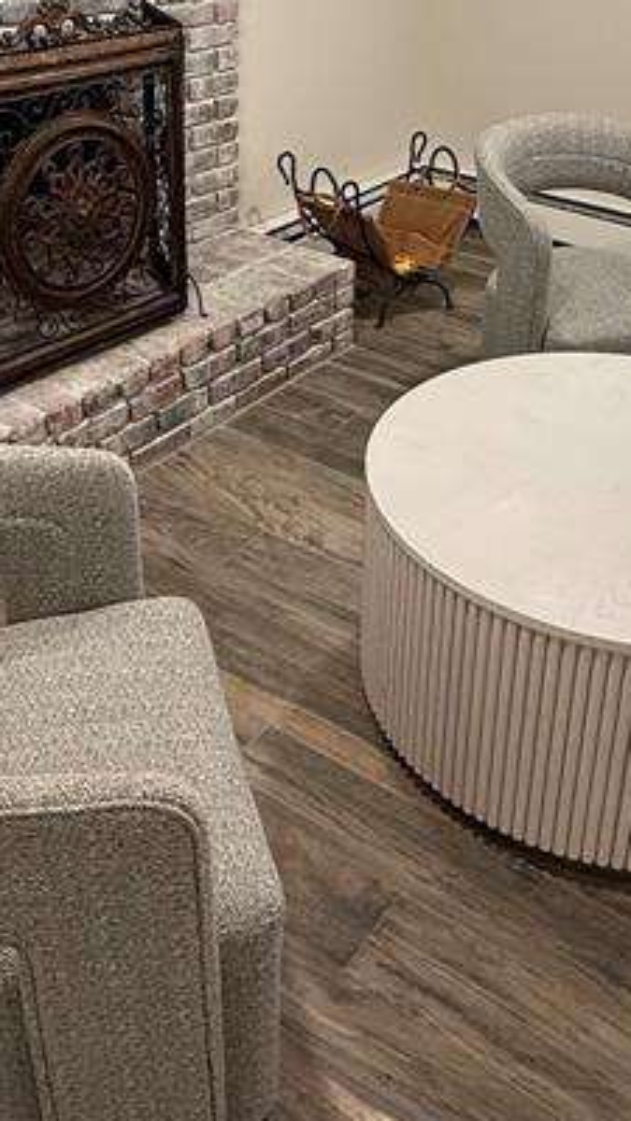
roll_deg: -3.8
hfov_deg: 30.3
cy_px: 289
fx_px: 1160
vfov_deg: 49.7
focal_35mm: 39
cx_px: 395
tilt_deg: -23.3
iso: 200
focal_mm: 2.22
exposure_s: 1/60
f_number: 2.2
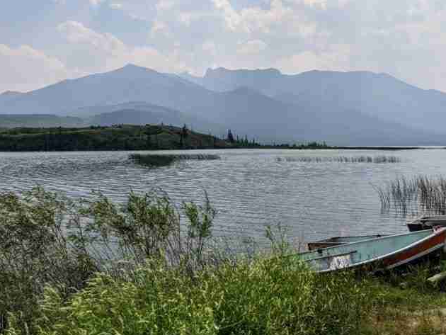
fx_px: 335
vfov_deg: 52.7
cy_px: 135
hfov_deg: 67.2
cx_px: 236
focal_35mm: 26
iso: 46
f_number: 2.2
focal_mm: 2.22
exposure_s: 1/3436
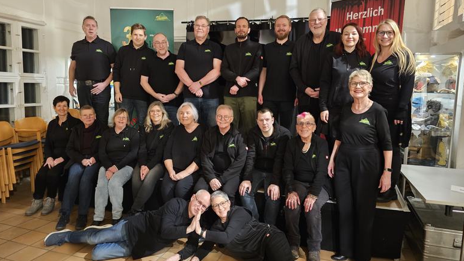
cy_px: 126
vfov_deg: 44.4
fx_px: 320
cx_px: 234
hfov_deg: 71.9
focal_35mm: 26
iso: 800
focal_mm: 6.3
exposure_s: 1/24
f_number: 1.7
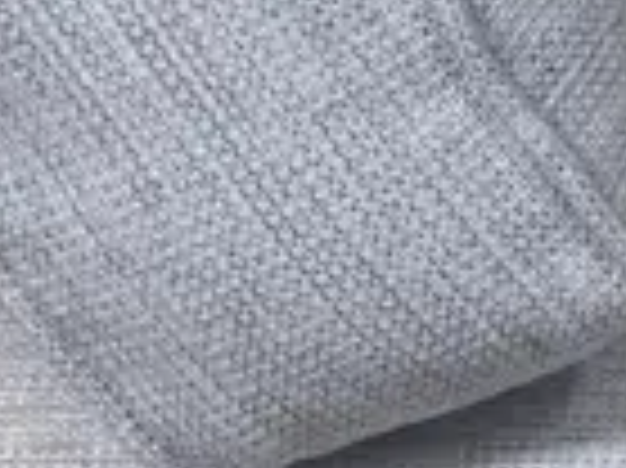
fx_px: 3198
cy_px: 369
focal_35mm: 177
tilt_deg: -28.9
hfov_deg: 10.7
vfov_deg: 8.4
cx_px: 1018
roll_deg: -1.5
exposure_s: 1/100
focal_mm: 6.86
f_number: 1.78
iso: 160
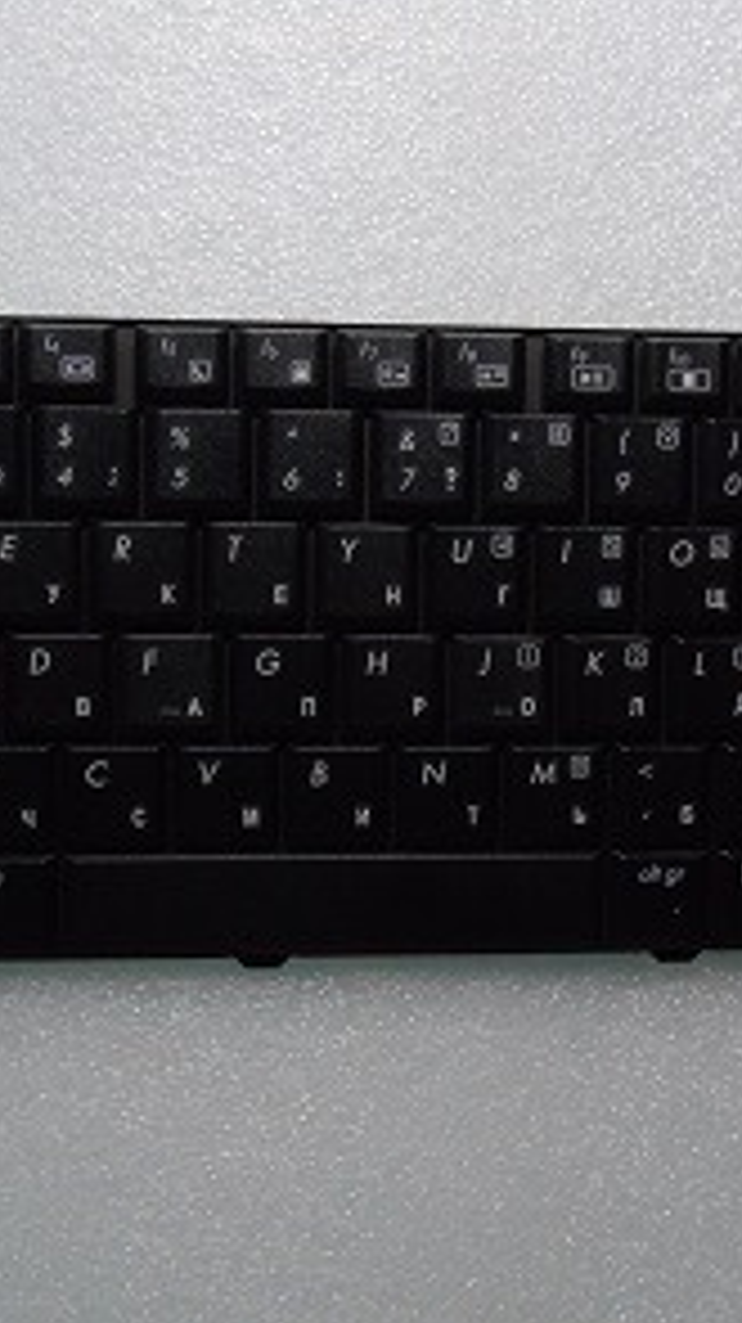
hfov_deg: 27.6
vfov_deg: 47.4
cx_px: 436
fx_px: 1507
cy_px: 670
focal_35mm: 43
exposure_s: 1/40
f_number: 6.4
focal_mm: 5.2
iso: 400
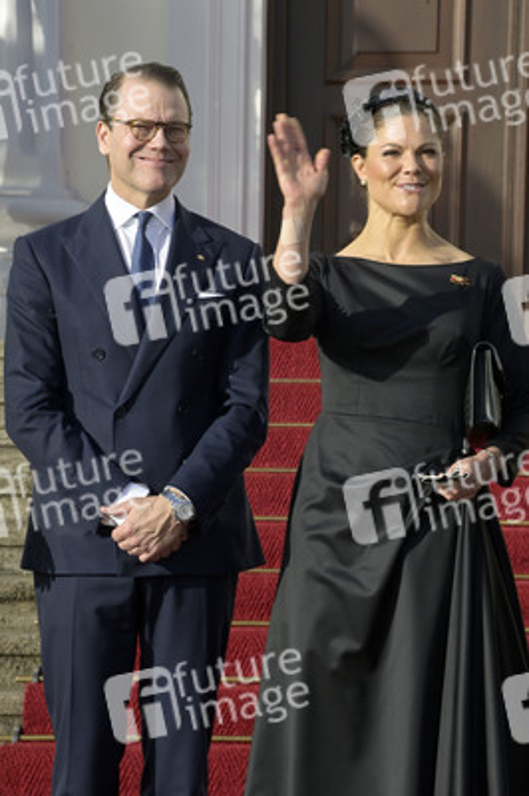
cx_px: 264
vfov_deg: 9.0
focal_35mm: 230
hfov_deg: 6.0
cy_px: 398
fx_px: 5078
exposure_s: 1/200
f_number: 16
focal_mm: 230
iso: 400
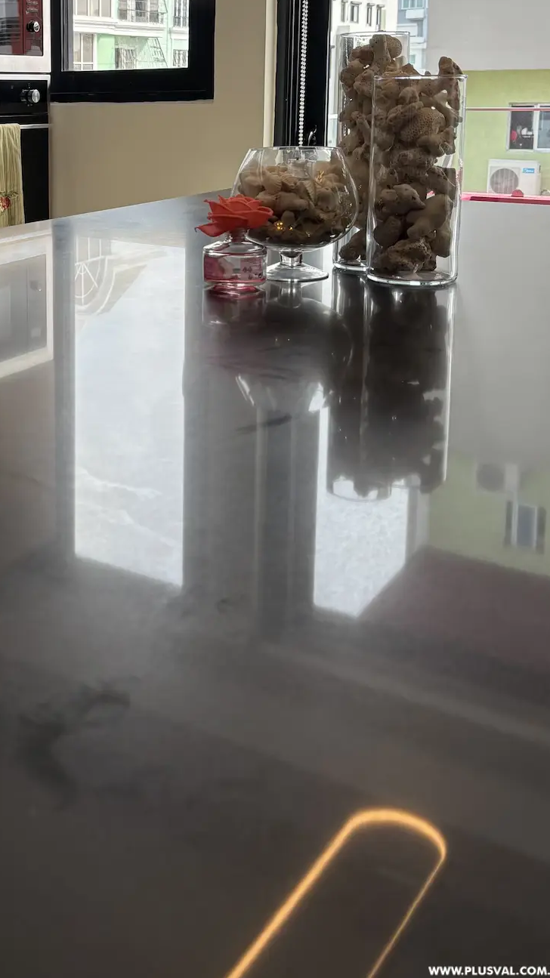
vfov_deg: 47.0
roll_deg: +0.3
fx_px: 1089
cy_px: 273
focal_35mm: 42
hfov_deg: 27.3
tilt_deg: -9.3
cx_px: 51
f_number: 1.6
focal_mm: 5.96
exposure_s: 1/391
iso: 50
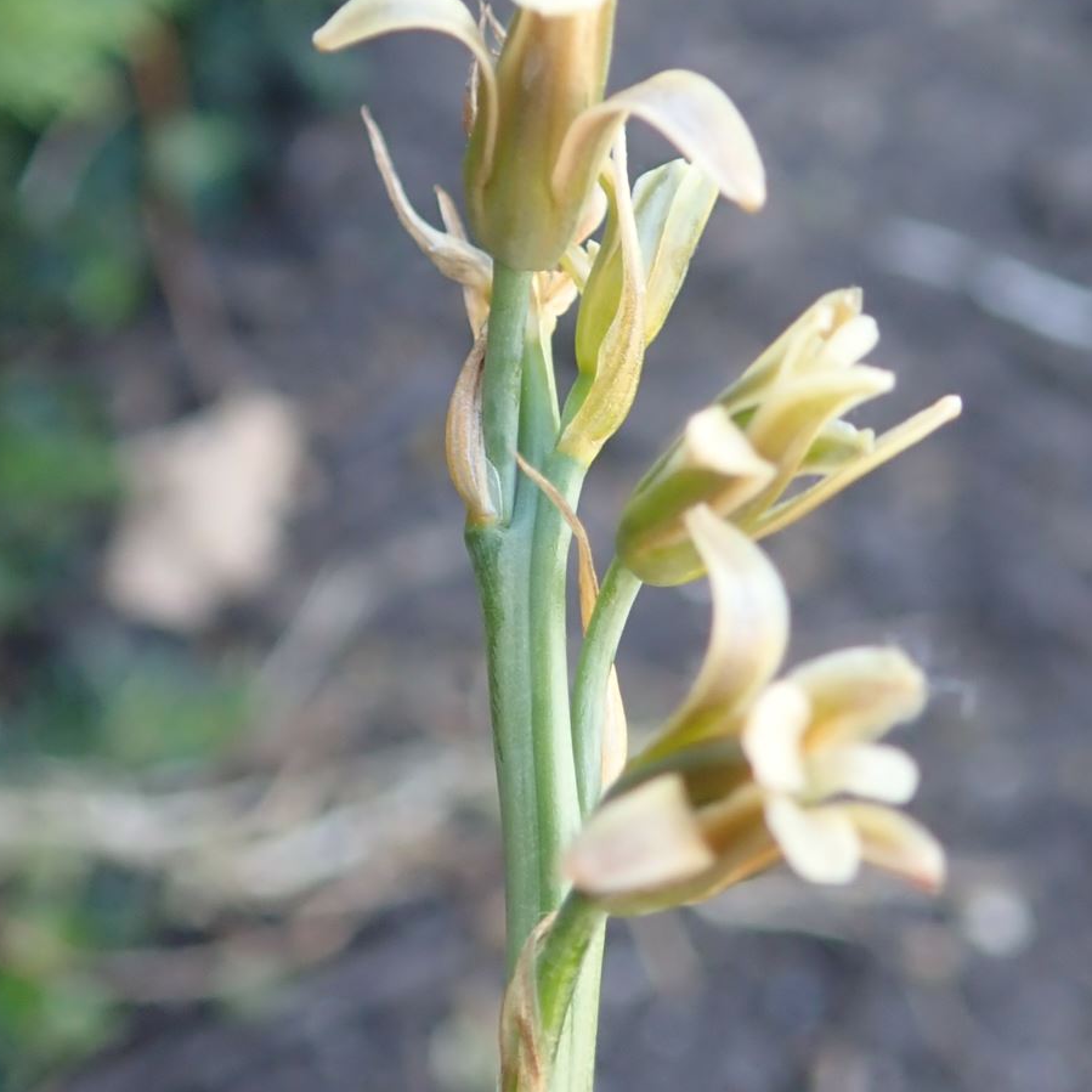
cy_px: 306
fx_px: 2106
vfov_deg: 28.7
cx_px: 570
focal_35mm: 59
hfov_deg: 29.1
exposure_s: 1/125
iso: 160
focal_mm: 5.5
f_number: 2.3
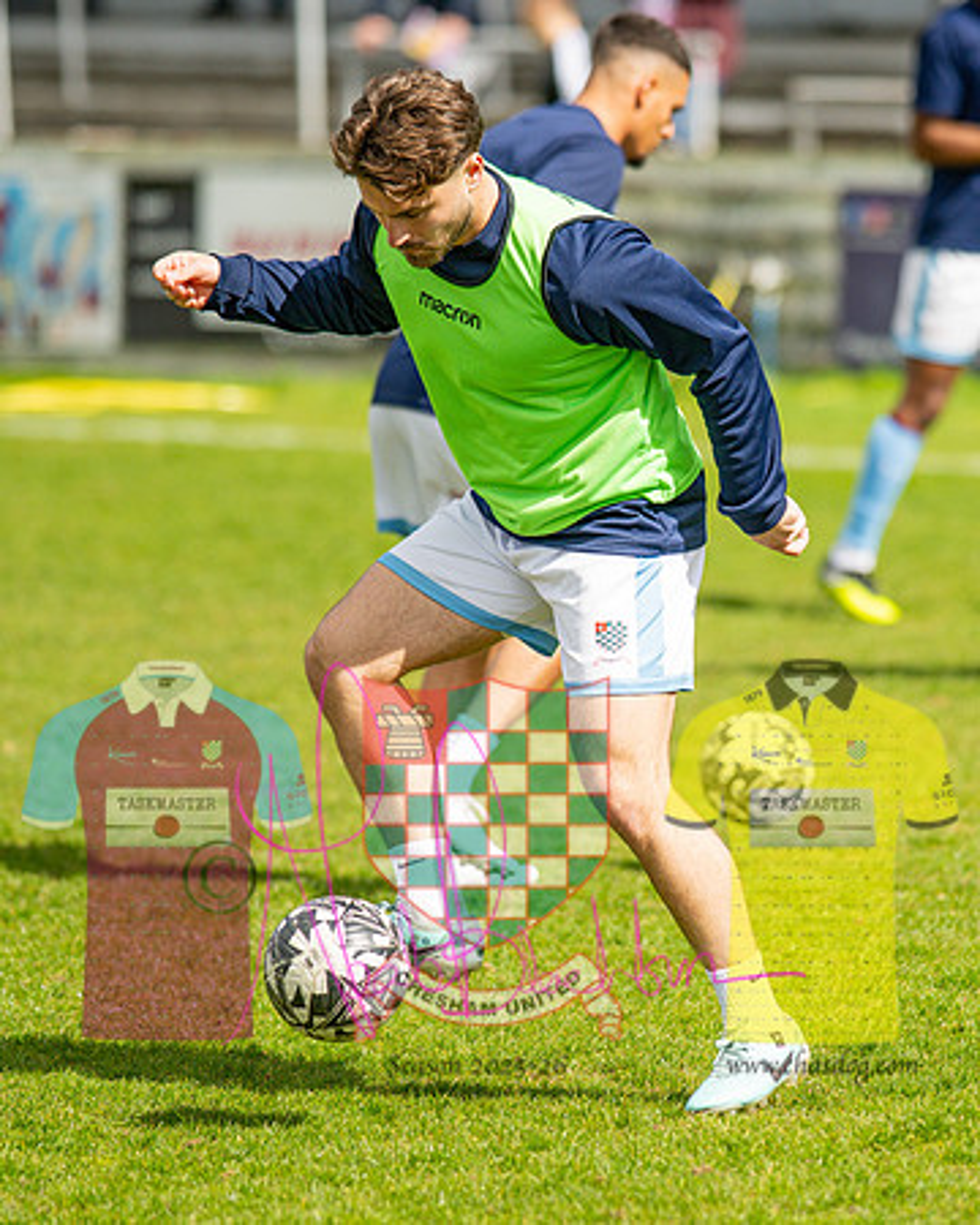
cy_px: 596
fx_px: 9900
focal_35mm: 273
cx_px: 729
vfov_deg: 7.1
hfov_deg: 5.7
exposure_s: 1/8000
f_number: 1.8
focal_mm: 135
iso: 200
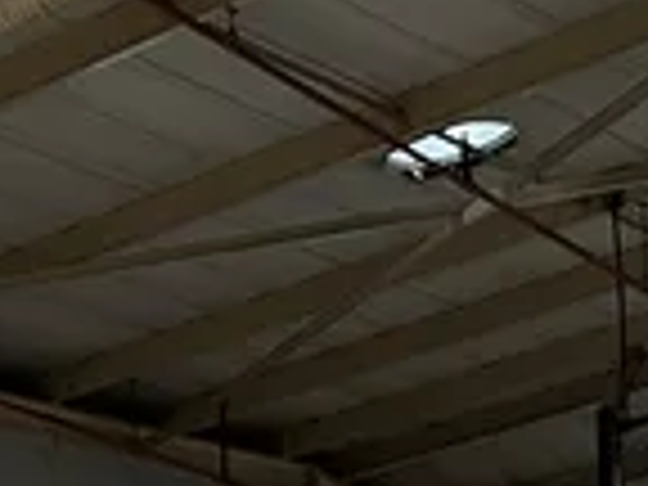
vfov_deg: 9.6
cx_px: -490
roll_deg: +1.2
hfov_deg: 13.4
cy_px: 1260
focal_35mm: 133
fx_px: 2490
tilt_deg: +1.2
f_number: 1.78
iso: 250
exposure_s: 1/50
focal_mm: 6.86
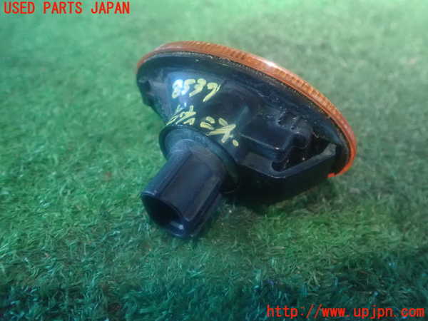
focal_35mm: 30
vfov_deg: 46.8
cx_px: 214
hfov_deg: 60.0
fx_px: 371
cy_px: 160
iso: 1600
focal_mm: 5.5
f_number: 2.3
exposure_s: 1/13
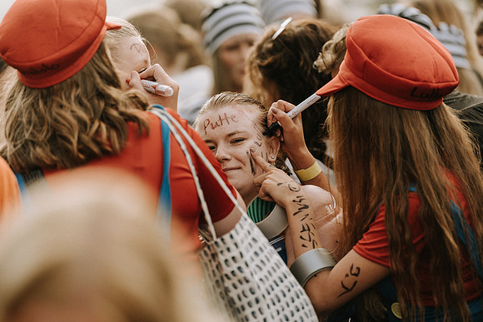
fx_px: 2483
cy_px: 161
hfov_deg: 11.1
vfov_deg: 7.4
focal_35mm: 185
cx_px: 242
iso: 100
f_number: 2.8
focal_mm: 185
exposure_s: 1/400
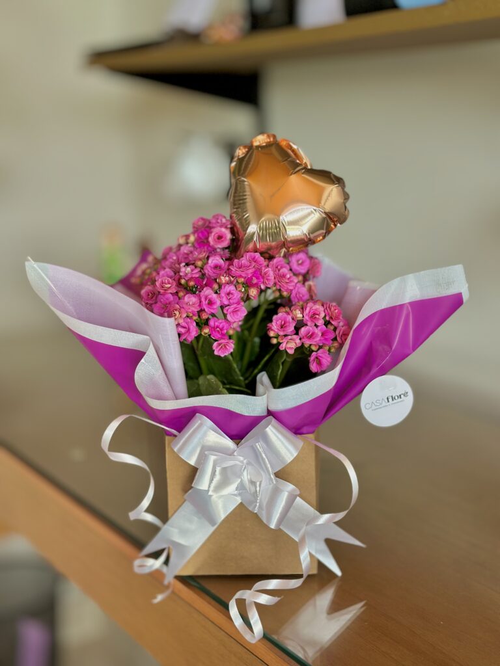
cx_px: 250
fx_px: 924
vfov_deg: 39.7
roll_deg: +0.6
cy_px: 333
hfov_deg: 30.3
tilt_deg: -12.7
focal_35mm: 48
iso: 80
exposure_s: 1/359
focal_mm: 6.86
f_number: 1.78
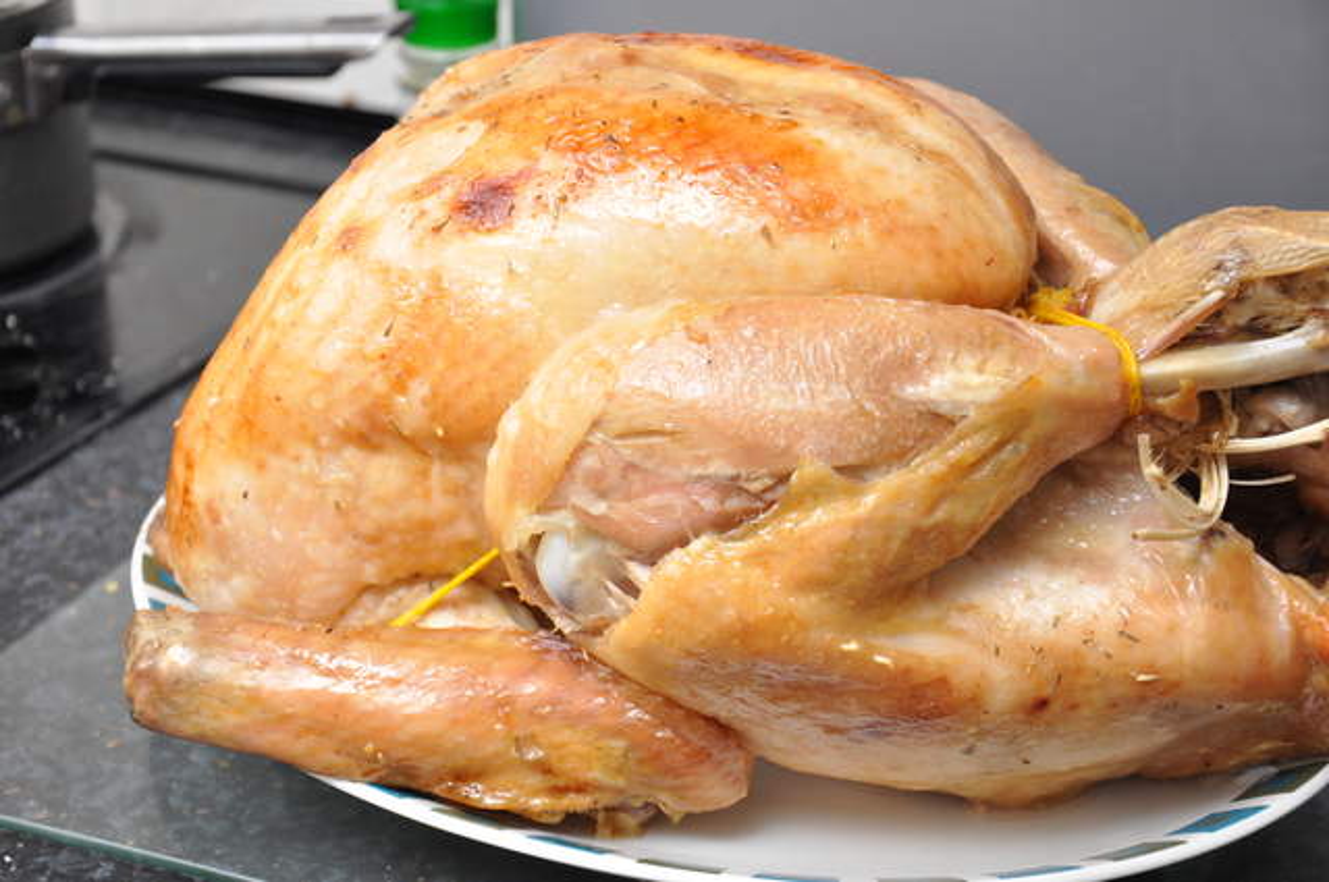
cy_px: 441
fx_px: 2655
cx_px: 664
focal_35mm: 72
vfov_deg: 18.9
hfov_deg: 28.1
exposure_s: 1/60
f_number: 5.6
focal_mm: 48
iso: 640
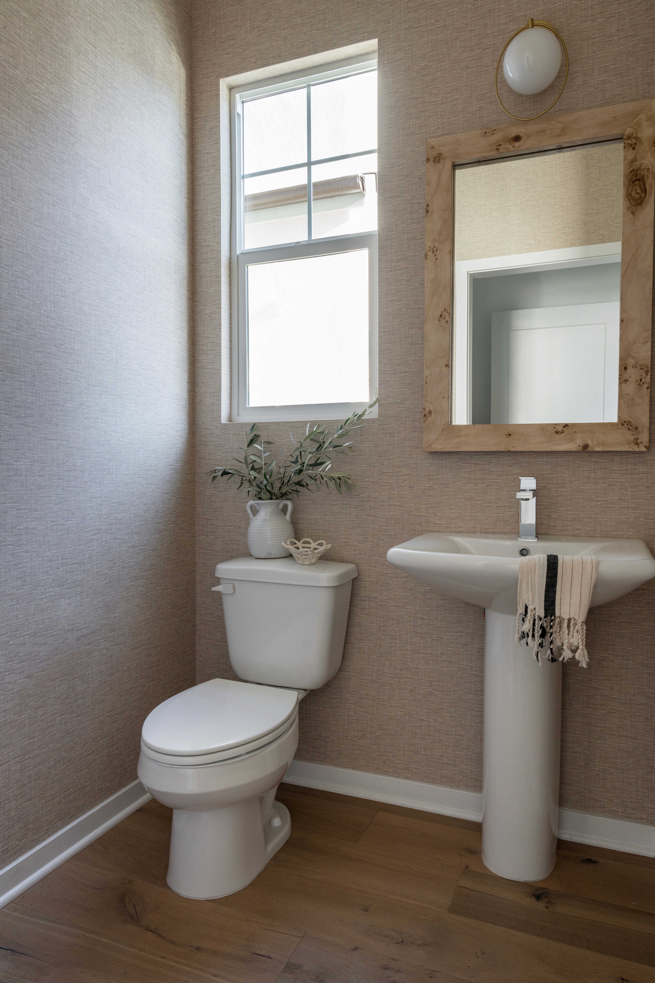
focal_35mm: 24
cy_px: 492
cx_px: 328
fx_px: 655
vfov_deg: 73.7
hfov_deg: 53.1
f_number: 9
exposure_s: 1/13
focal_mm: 24
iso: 400
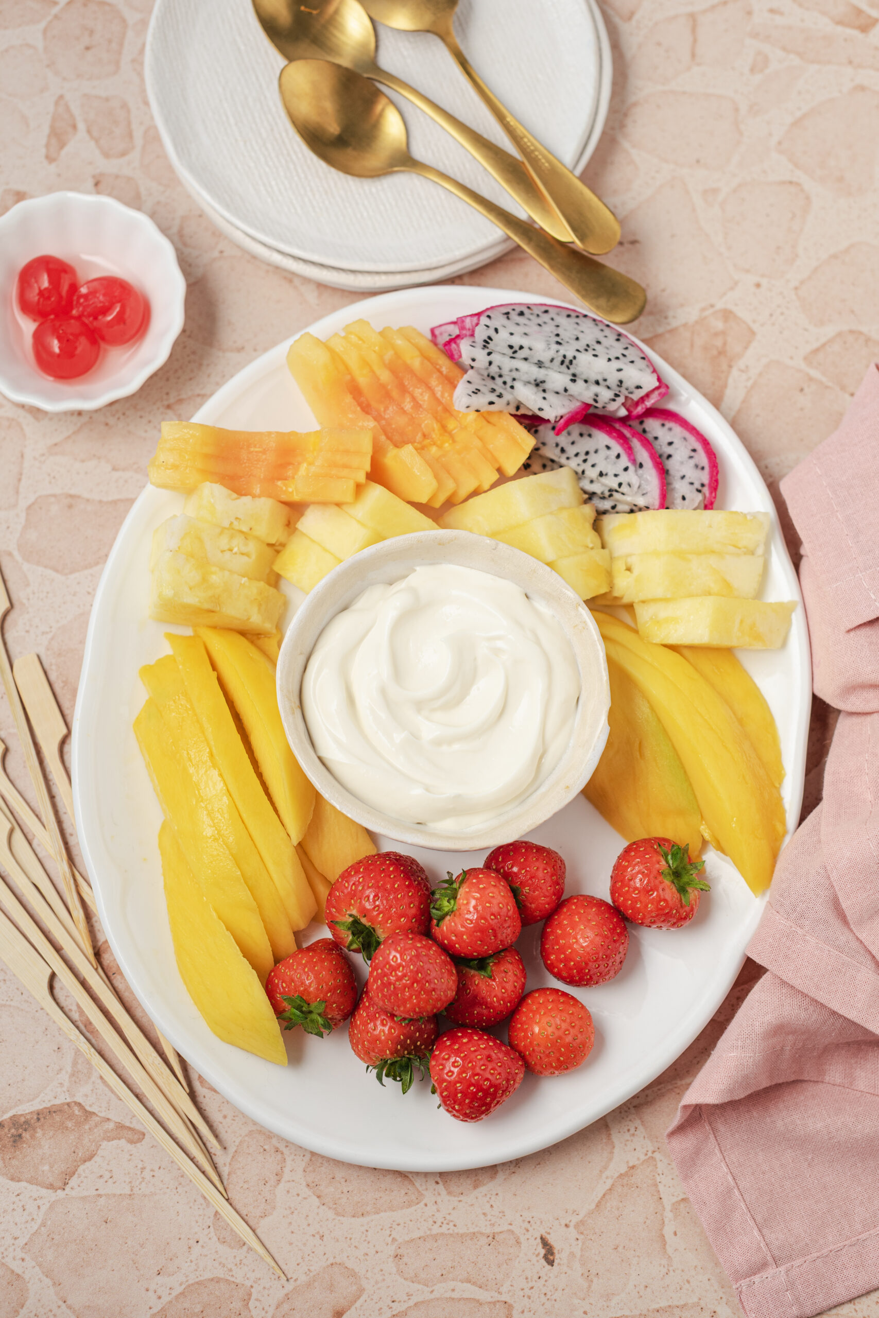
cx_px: 440
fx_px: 1831
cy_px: 659
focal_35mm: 50
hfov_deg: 27.0
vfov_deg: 39.6
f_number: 4.5
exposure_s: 1/60
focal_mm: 50
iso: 250
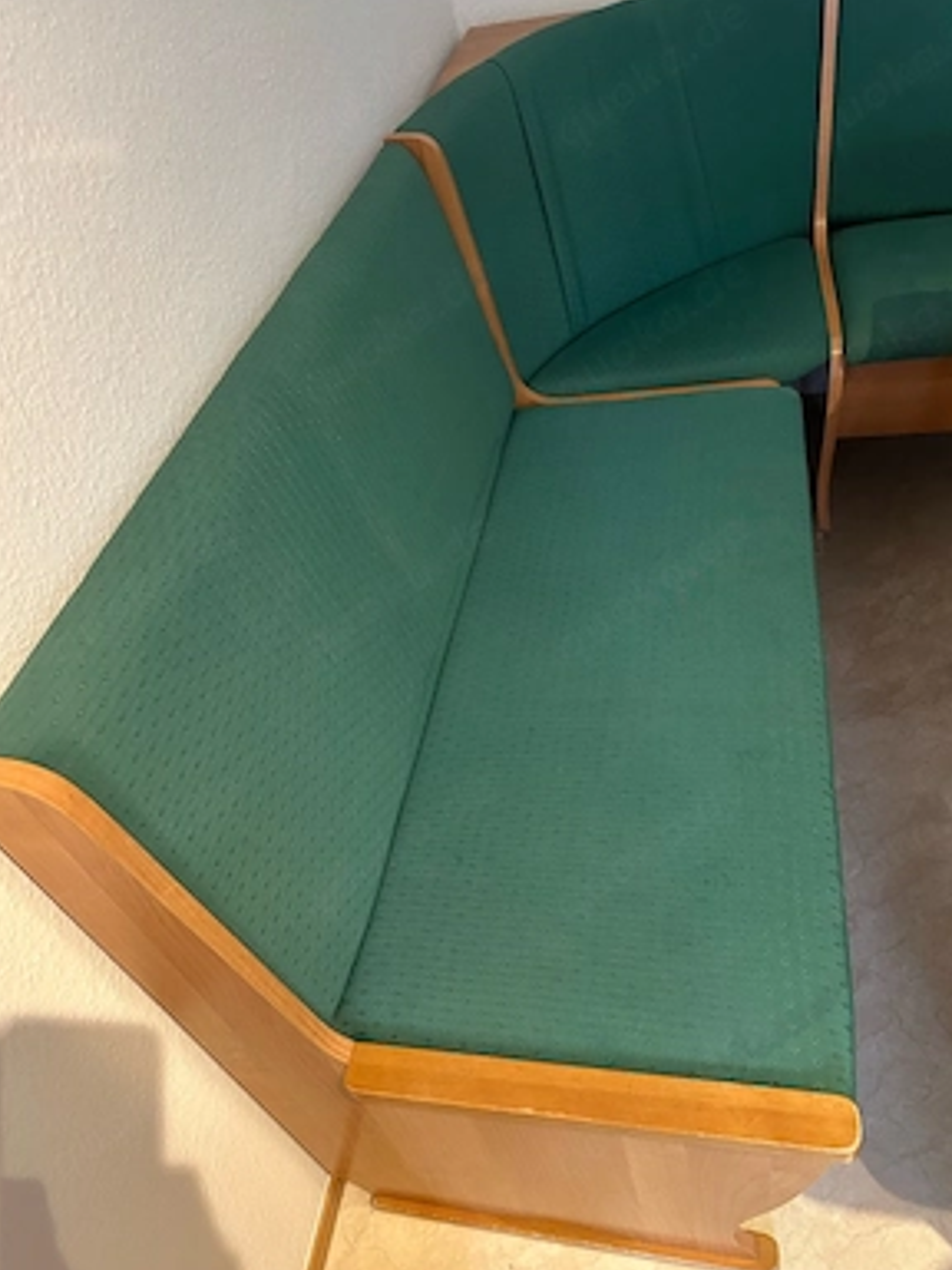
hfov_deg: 54.9
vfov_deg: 69.4
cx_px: 469
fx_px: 917
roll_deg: +16.2
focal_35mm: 25
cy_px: 625
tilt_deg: -43.3
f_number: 1.78
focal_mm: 6.86
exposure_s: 1/50
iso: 500
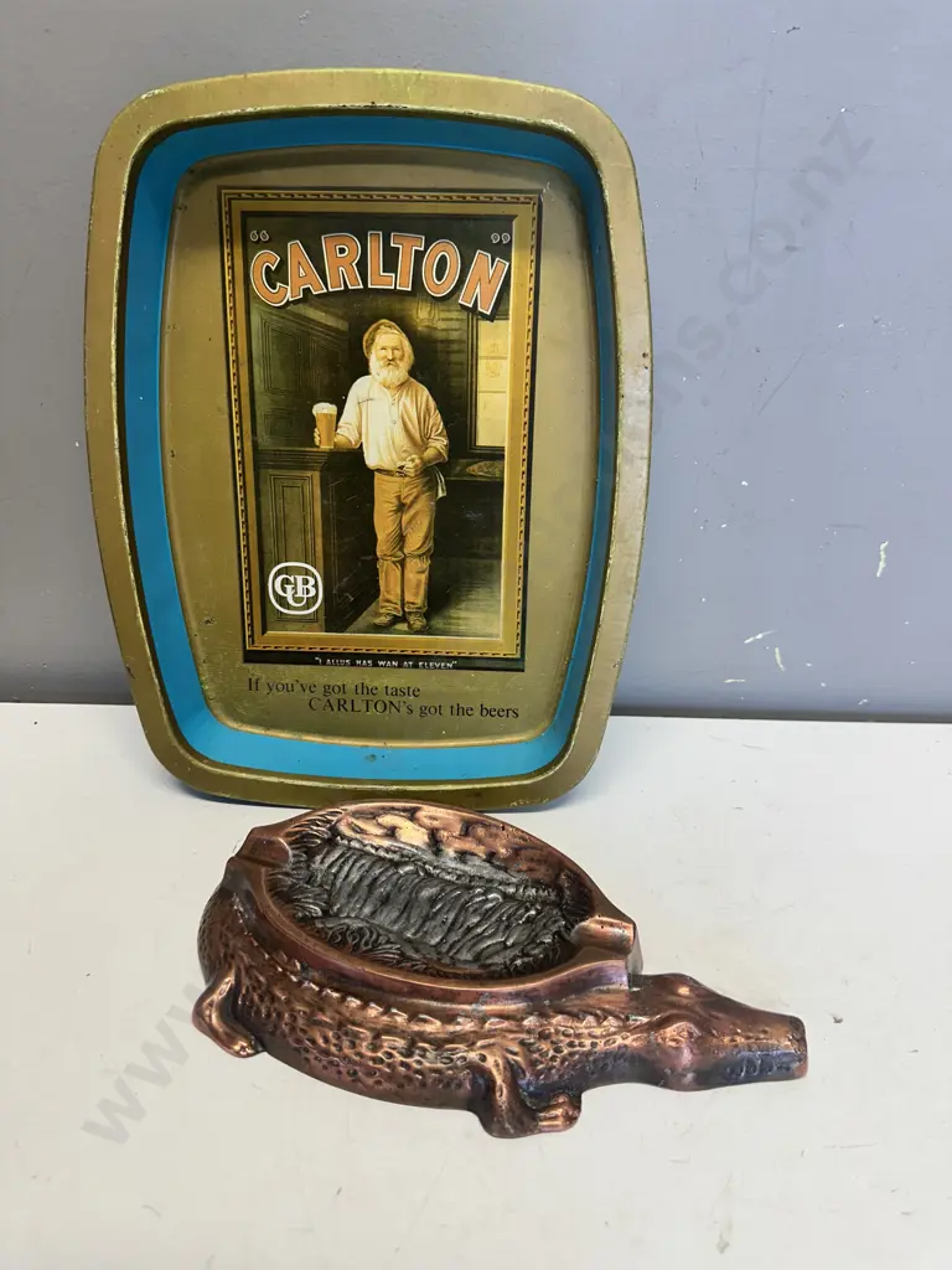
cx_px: 476
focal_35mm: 24
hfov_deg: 56.8
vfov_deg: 71.6
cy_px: 635
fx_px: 880
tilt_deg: -30.1
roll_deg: -0.2
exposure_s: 1/100
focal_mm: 6.86
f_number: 1.78
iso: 125
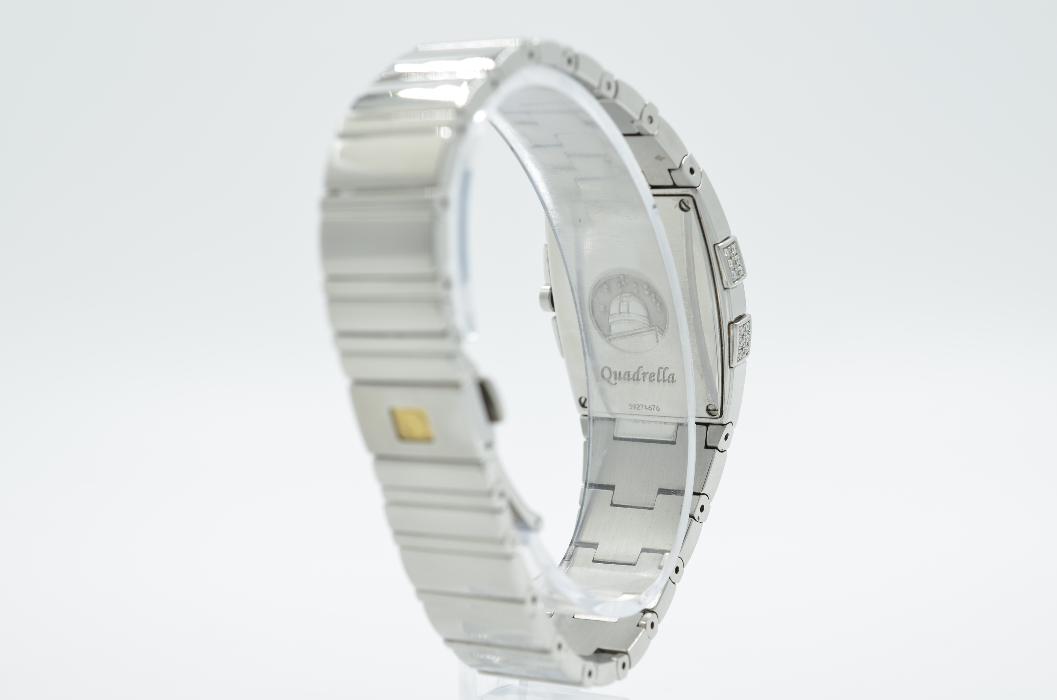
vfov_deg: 22.5
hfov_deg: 33.5
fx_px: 1758
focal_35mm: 60
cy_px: 350
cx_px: 528
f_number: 8
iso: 100
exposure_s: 1/50
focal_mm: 40
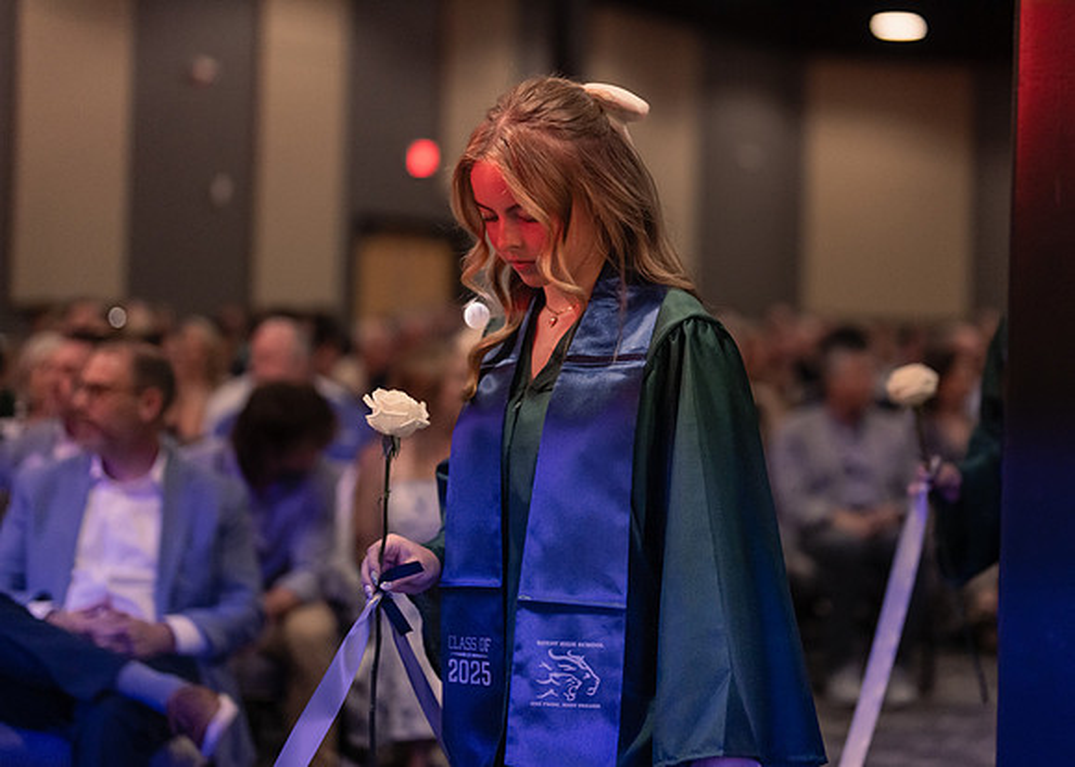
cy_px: 272
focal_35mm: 69
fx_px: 2099
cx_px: 627
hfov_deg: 28.7
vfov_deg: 20.7
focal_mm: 50
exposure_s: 1/500
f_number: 1.2
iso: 1000
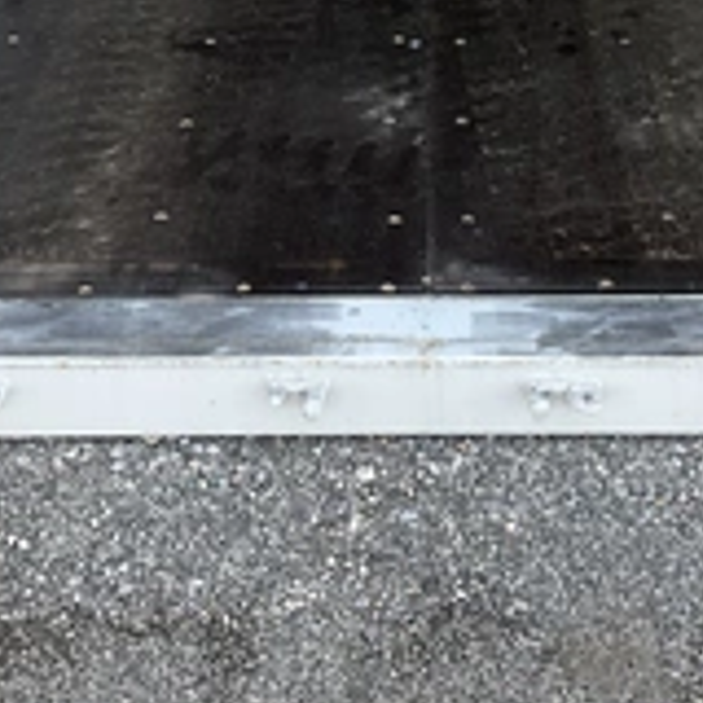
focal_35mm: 64
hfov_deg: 26.8
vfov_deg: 26.8
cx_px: 426
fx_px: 1470
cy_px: 268
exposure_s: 1/125
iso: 16
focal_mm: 3
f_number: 1.8
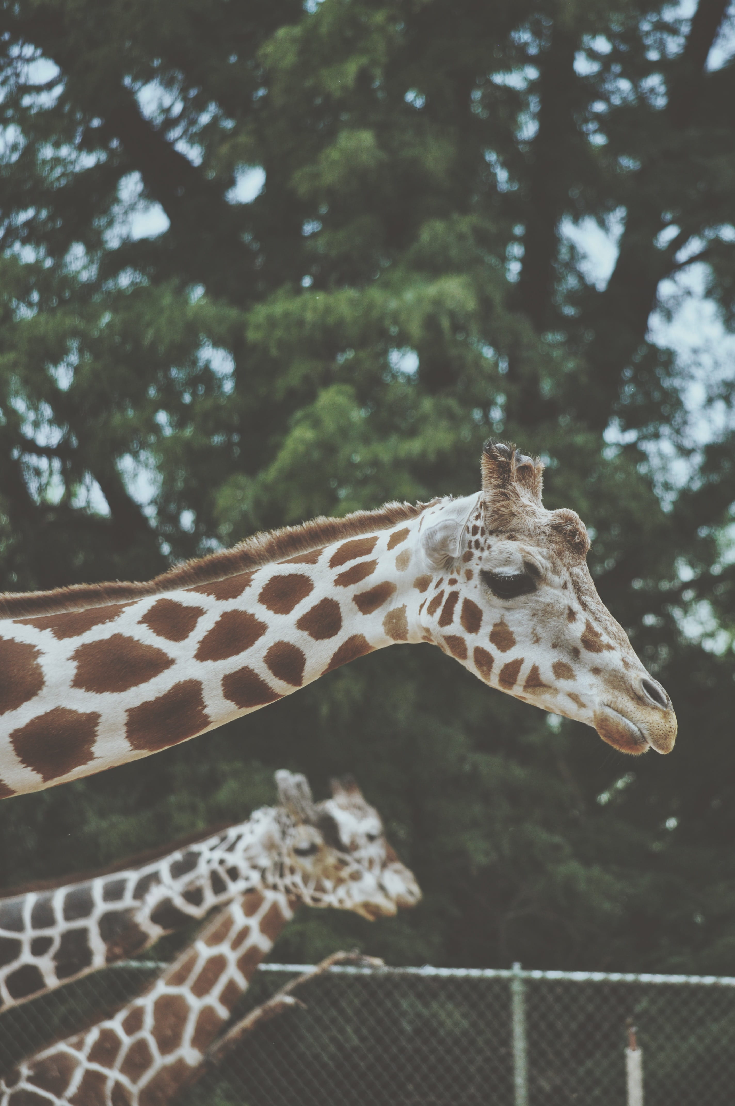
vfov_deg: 6.9
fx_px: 9211
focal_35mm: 300
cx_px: 368
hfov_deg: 4.6
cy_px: 553
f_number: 5.3
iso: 400
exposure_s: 1/500
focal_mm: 200
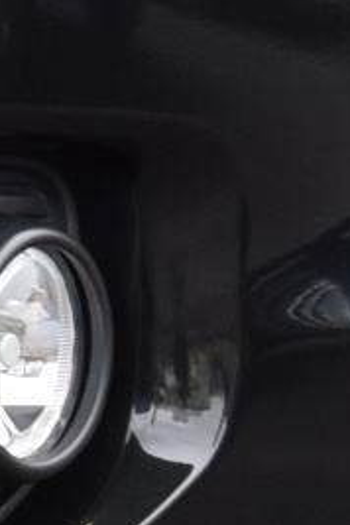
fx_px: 11768
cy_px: -755
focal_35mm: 807
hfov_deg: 1.7
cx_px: -1211
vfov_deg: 2.5
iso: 400
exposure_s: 1/125
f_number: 5.6
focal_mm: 48
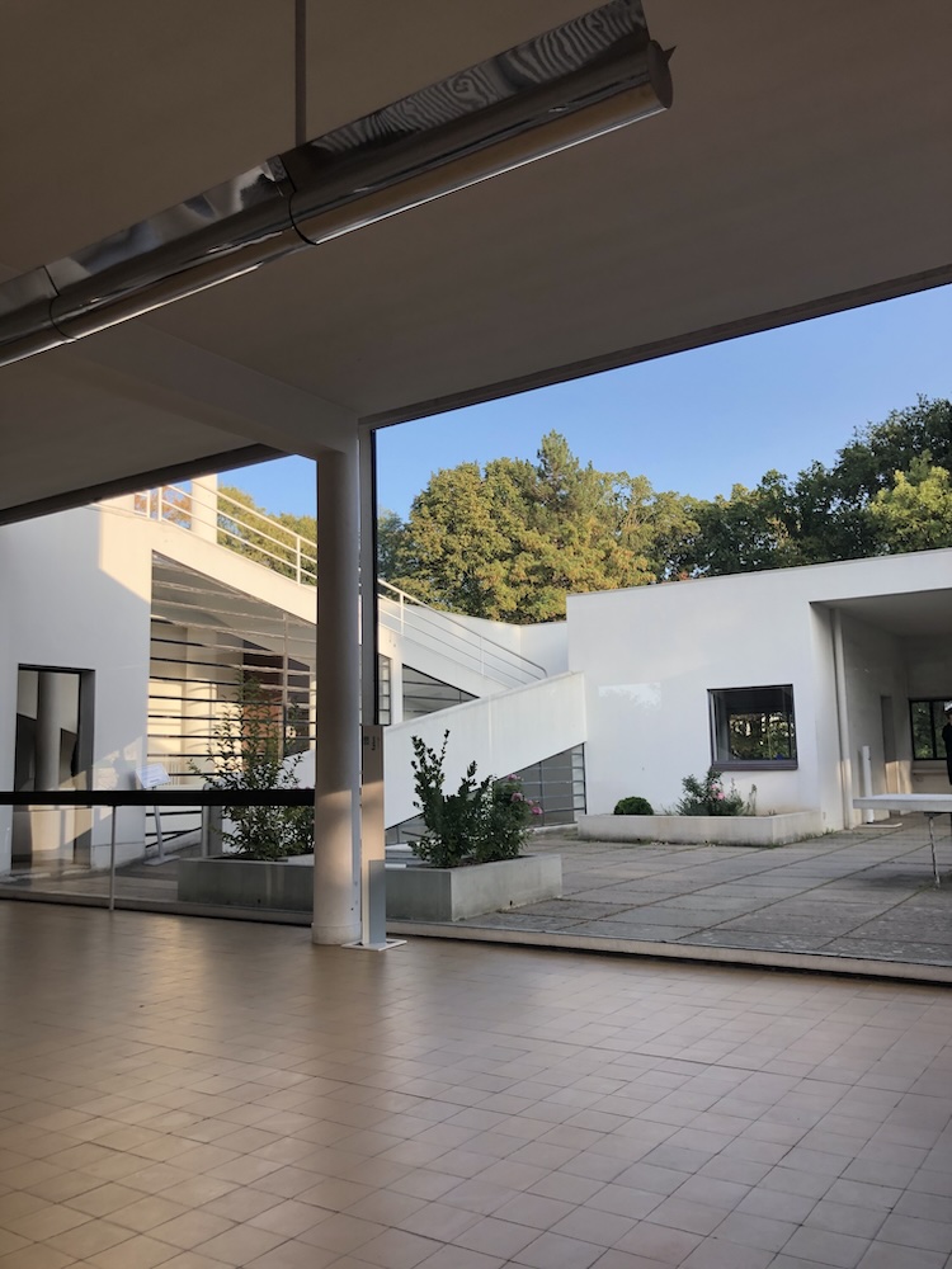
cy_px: 634
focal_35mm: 28
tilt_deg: +7.8
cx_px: 476
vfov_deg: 63.4
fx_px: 1027
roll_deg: +0.5
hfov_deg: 49.7
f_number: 1.8
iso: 20
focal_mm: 3.99
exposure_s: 1/320
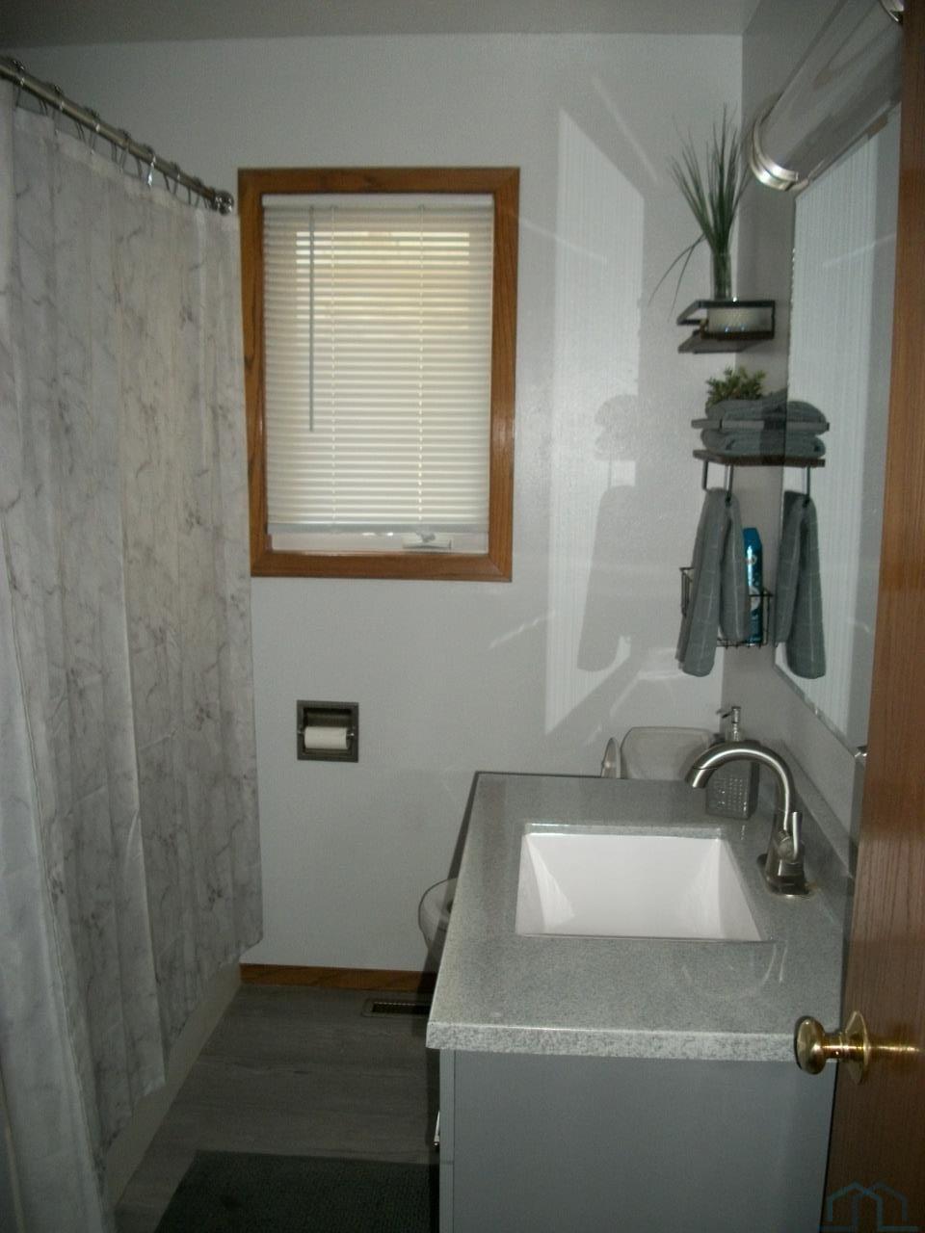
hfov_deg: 44.2
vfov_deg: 56.8
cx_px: 462
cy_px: 616
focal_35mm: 32
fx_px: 1140
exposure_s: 1/30
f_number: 2.9
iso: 160
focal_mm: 5.7
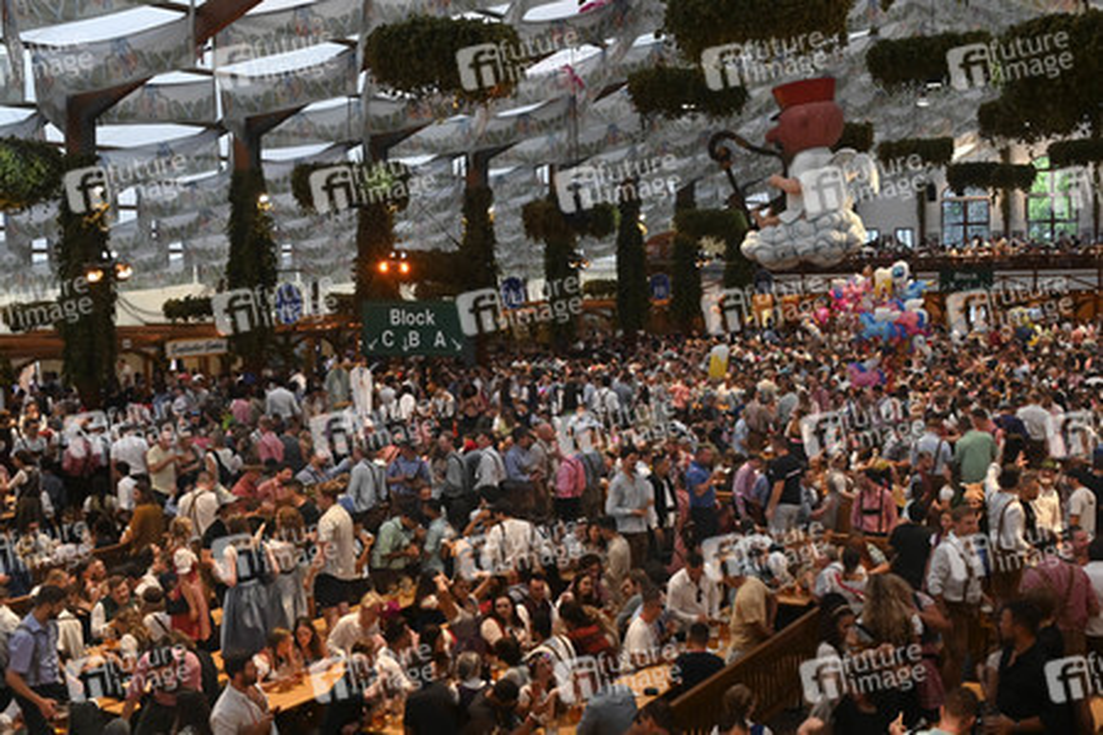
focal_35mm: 42
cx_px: 552
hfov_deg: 46.4
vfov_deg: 31.9
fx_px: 1287
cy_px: 368
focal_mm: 28
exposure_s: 1/160
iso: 4000
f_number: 6.3
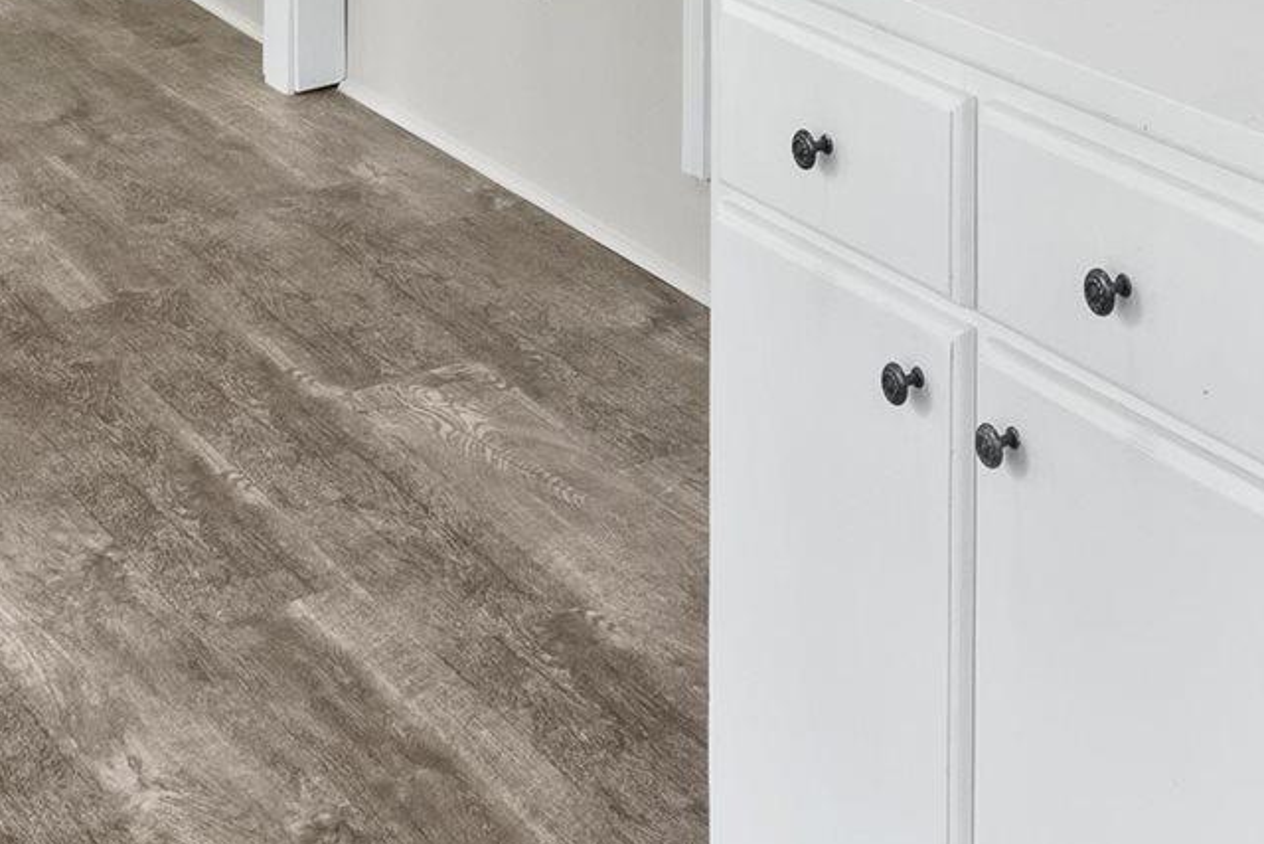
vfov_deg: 16.1
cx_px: 1185
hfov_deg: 26.9
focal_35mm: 72
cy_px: -660
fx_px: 2528
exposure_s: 1/2
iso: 100
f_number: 8
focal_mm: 10
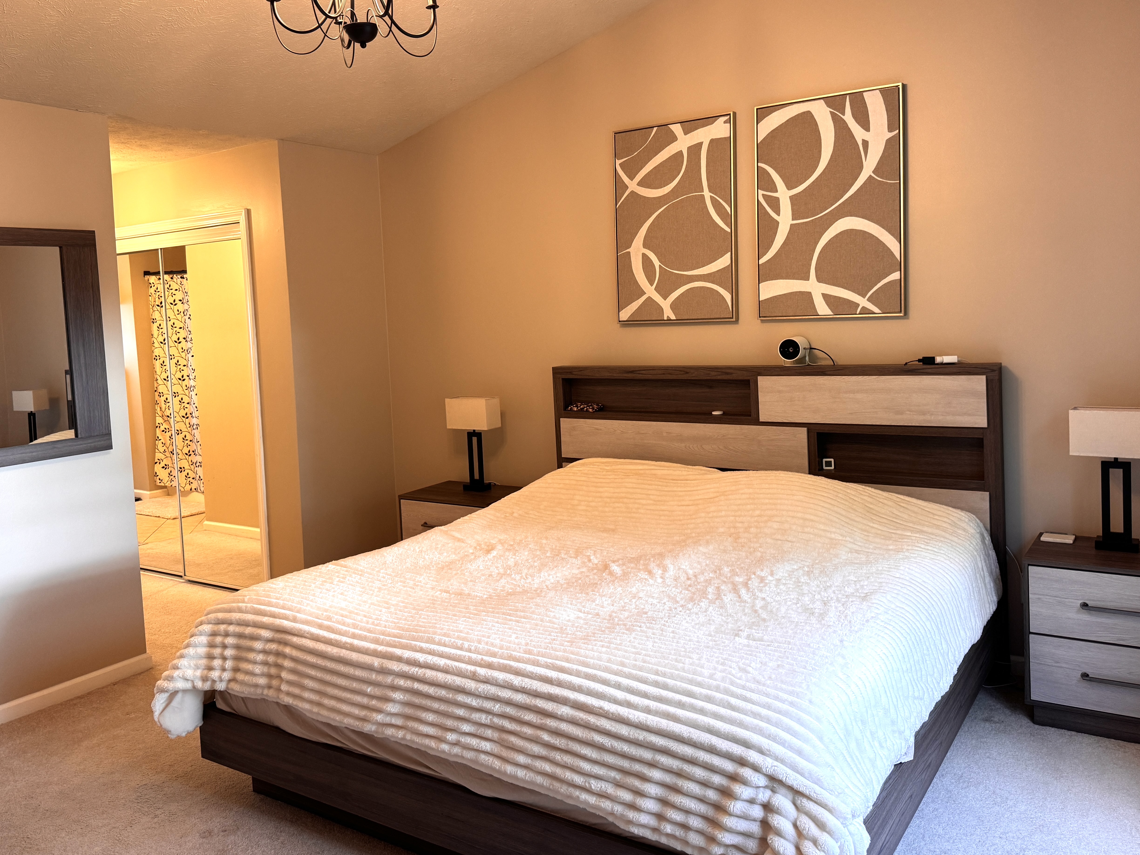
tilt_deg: -2.9
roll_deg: +2.4
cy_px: 360
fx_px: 922
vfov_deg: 49.6
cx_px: 557
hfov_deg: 63.4
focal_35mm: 28
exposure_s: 1/60
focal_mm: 6.76
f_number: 1.78
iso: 160
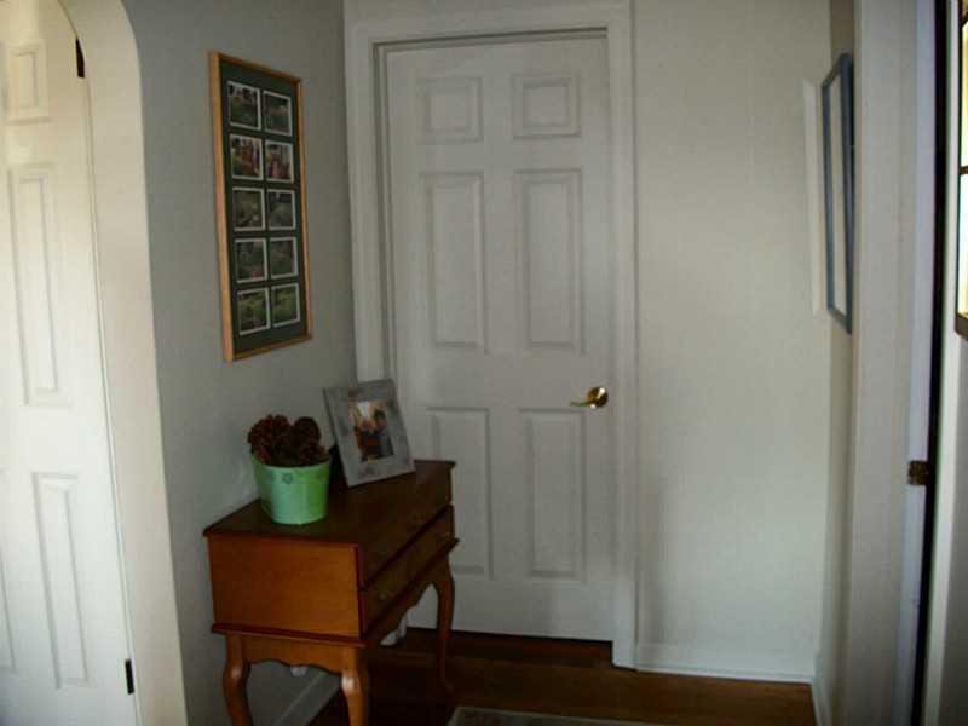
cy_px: 363
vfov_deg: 44.2
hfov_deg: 56.8
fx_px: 895
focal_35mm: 32
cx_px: 484
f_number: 2.9
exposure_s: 1/30
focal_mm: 5.7
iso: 160
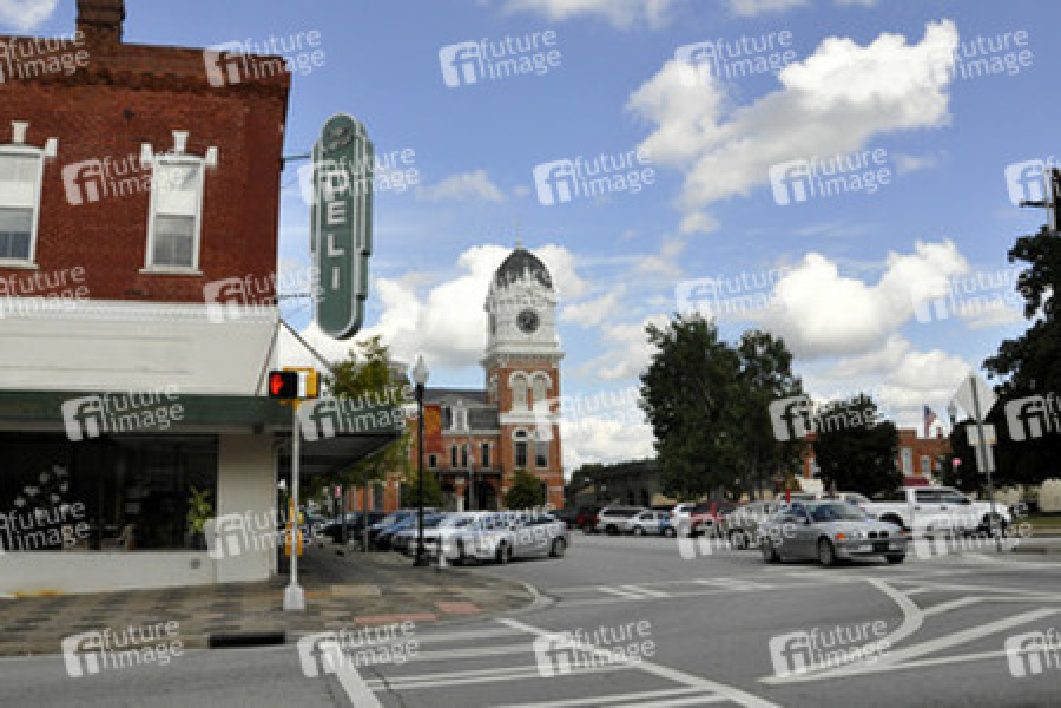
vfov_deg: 47.9
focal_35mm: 27
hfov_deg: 67.4
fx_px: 796
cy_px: 354
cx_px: 530
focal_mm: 18
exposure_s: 1/800
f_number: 14
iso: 1000
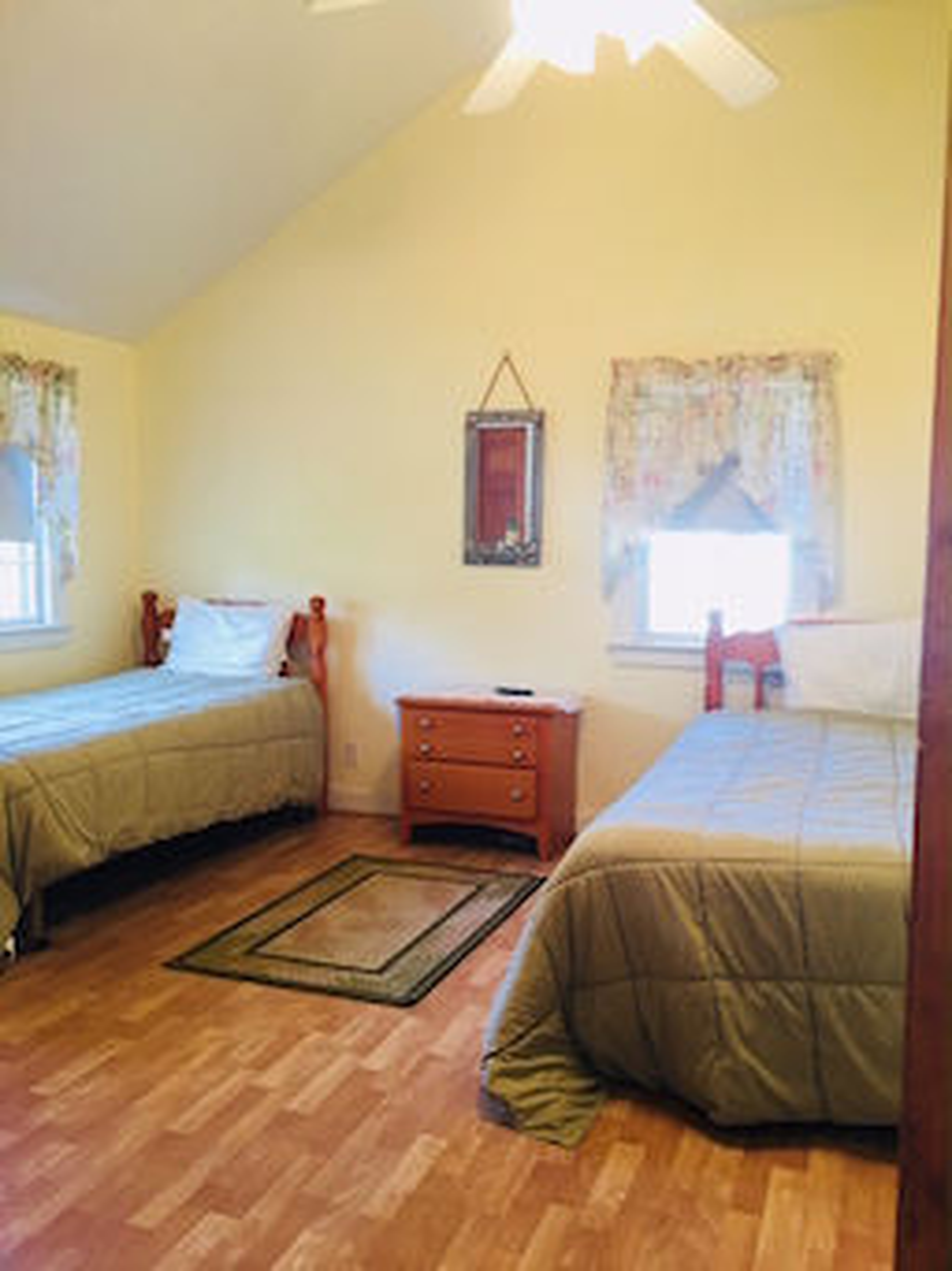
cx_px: 476
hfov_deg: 48.2
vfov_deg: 61.7
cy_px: 636
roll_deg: -1.4
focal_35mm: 29
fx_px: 1065
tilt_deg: -3.8
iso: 50
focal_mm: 4.15
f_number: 2.2
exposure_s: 1/15
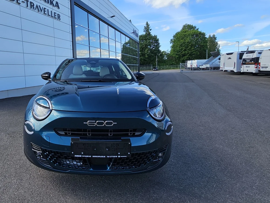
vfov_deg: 70.9
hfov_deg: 84.1
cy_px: 82
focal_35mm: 18
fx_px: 140
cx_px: 85
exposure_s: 1/1047
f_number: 2.2
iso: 50
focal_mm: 2.2
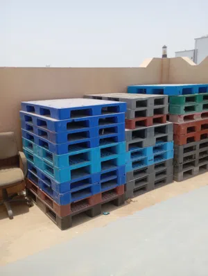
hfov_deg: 49.9
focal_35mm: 28
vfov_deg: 63.4
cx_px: 104
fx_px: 224
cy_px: 138
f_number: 1.8
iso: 111
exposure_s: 1/1126
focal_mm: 4.27
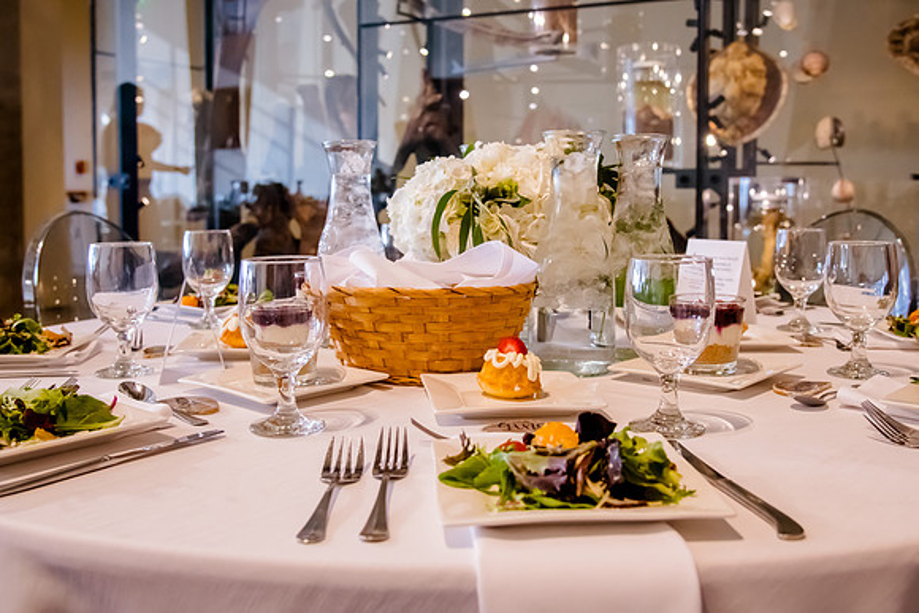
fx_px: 955
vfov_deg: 35.5
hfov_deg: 51.4
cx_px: 460
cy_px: 243
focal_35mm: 37
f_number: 5
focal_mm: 30
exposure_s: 1/200
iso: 2500
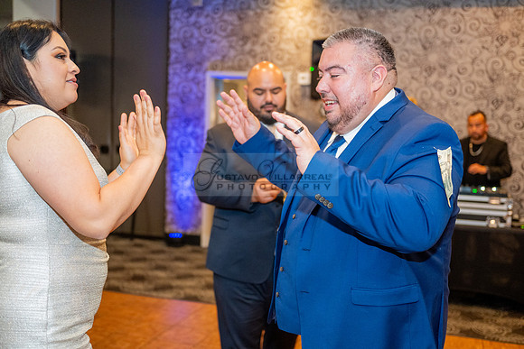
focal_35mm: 42
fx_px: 611
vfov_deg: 31.9
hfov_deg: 46.4
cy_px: 174
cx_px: 262
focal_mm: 42
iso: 2500
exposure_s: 1/200
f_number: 2.8
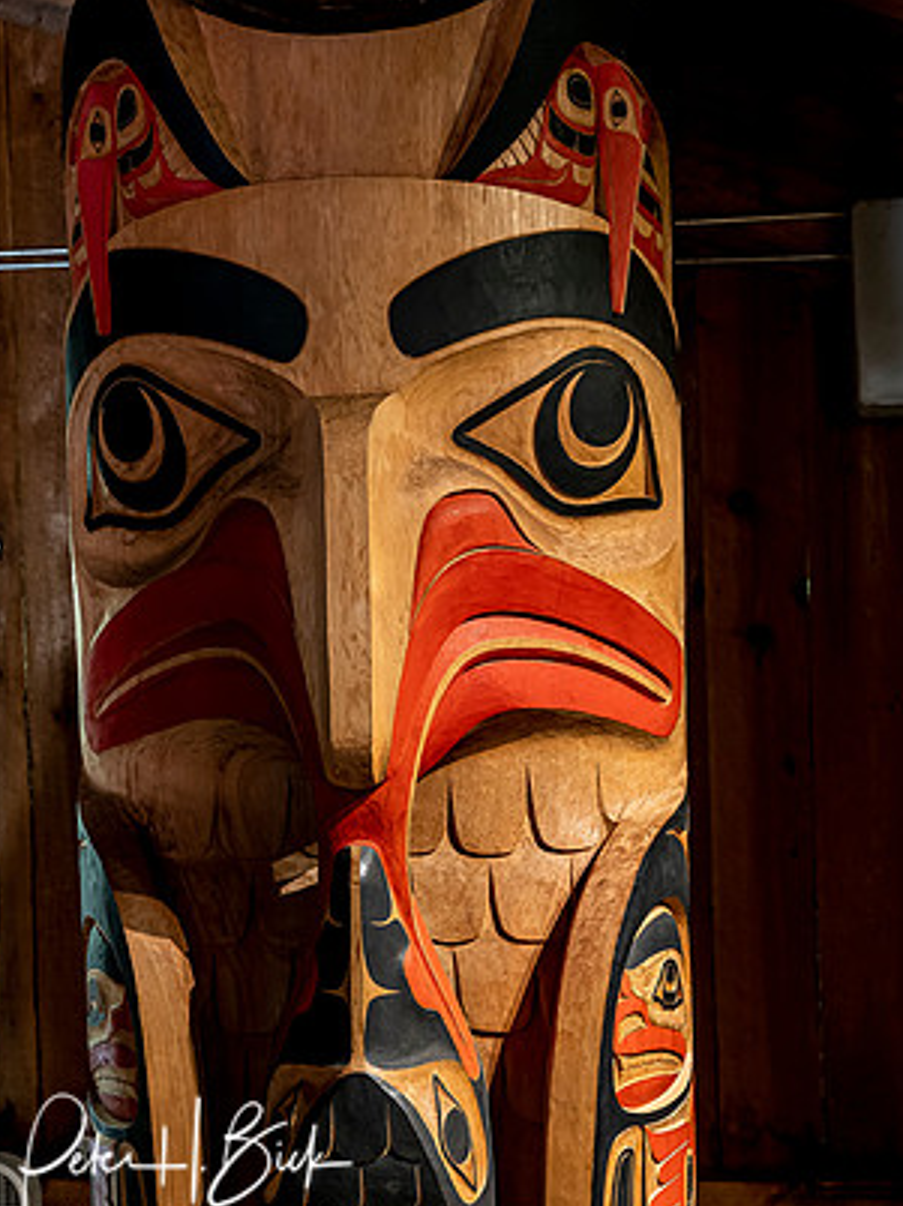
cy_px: 645
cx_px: 436
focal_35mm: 56
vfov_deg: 34.4
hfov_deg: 26.1
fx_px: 1950
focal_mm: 25
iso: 800
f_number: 4
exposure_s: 1/13
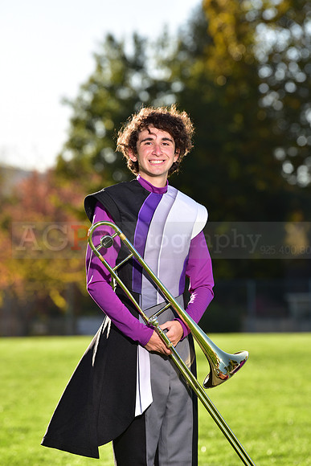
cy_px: 233
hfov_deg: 6.9
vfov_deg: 10.3
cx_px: 156
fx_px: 2590
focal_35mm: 200
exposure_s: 1/250
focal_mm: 200
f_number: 5.6
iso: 100
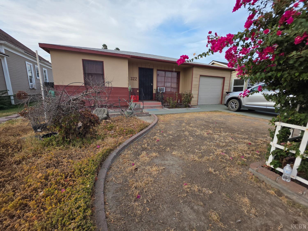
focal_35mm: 13
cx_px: 154
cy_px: 116
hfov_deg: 106.2
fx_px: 116
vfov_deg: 89.9
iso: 40
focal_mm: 2.2
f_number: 1.9
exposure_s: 1/396
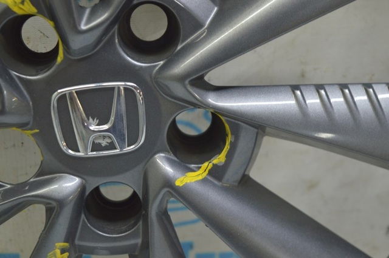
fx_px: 777
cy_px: 129
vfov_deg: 18.9
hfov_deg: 28.1
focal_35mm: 72
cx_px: 194
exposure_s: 1/20
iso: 400
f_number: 5.6
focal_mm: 48
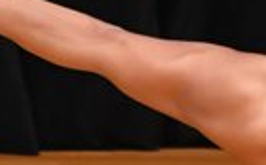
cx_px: 531
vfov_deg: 0.5
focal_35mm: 2538
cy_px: 129
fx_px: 18369
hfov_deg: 0.8
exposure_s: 1/400
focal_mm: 300
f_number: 5.6
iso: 3200
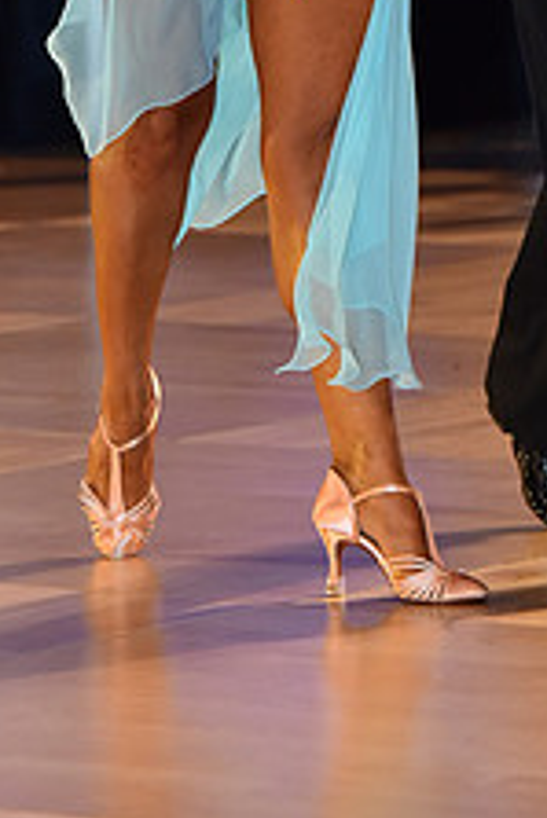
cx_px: 347
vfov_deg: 5.8
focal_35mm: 351
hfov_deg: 3.9
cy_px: -224
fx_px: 7987
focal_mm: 135
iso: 2000
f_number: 5
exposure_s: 1/320
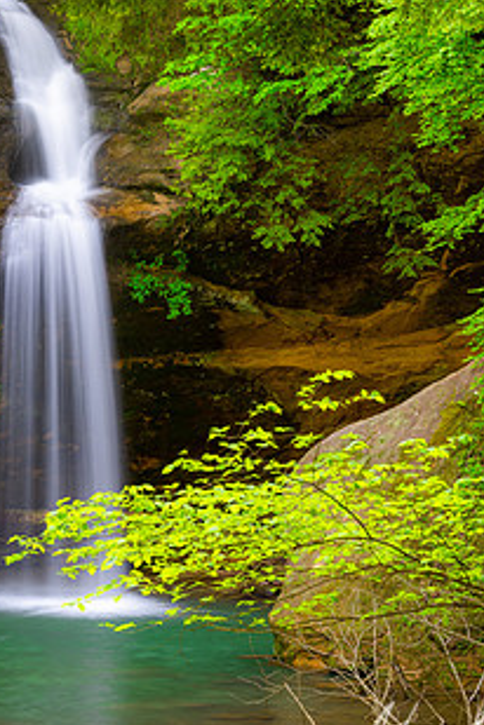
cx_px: 188
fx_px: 3388
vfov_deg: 12.2
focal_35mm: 168
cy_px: 258
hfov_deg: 8.2
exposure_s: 1.3
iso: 100
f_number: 13
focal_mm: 77
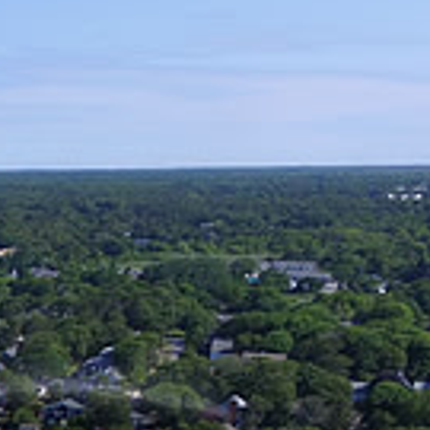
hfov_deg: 18.4
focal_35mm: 76
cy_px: 661
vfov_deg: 19.5
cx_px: -319
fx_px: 1068
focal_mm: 3.61
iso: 100
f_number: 2.8
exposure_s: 1/981
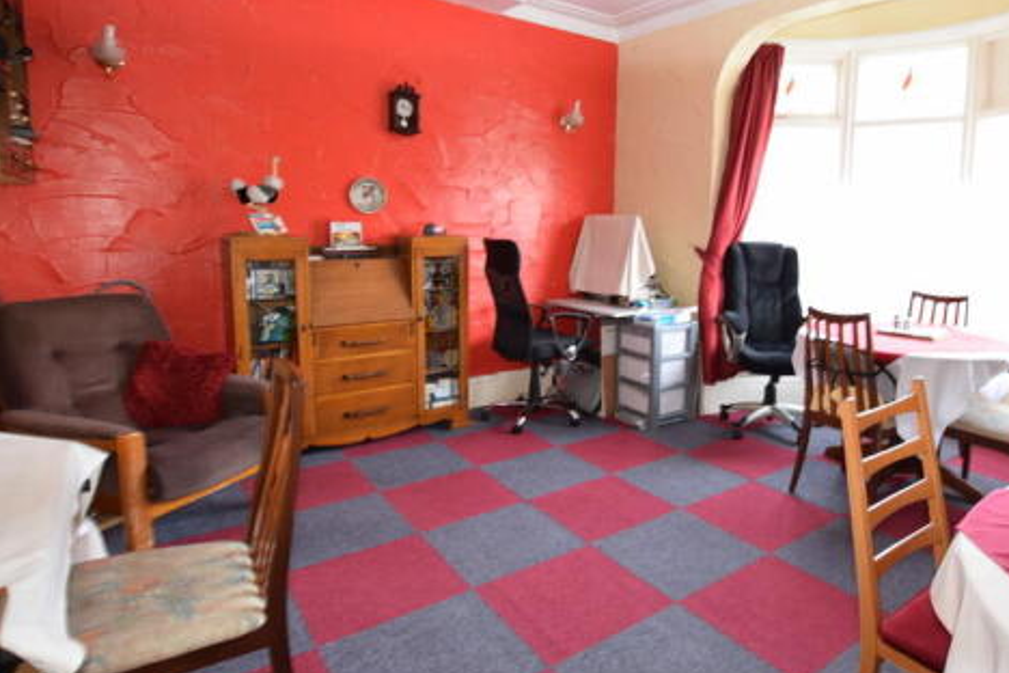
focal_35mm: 21
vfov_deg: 59.3
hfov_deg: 79.6
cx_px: 635
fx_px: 589
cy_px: 294
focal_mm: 10
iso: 320
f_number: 4.5
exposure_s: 1/15
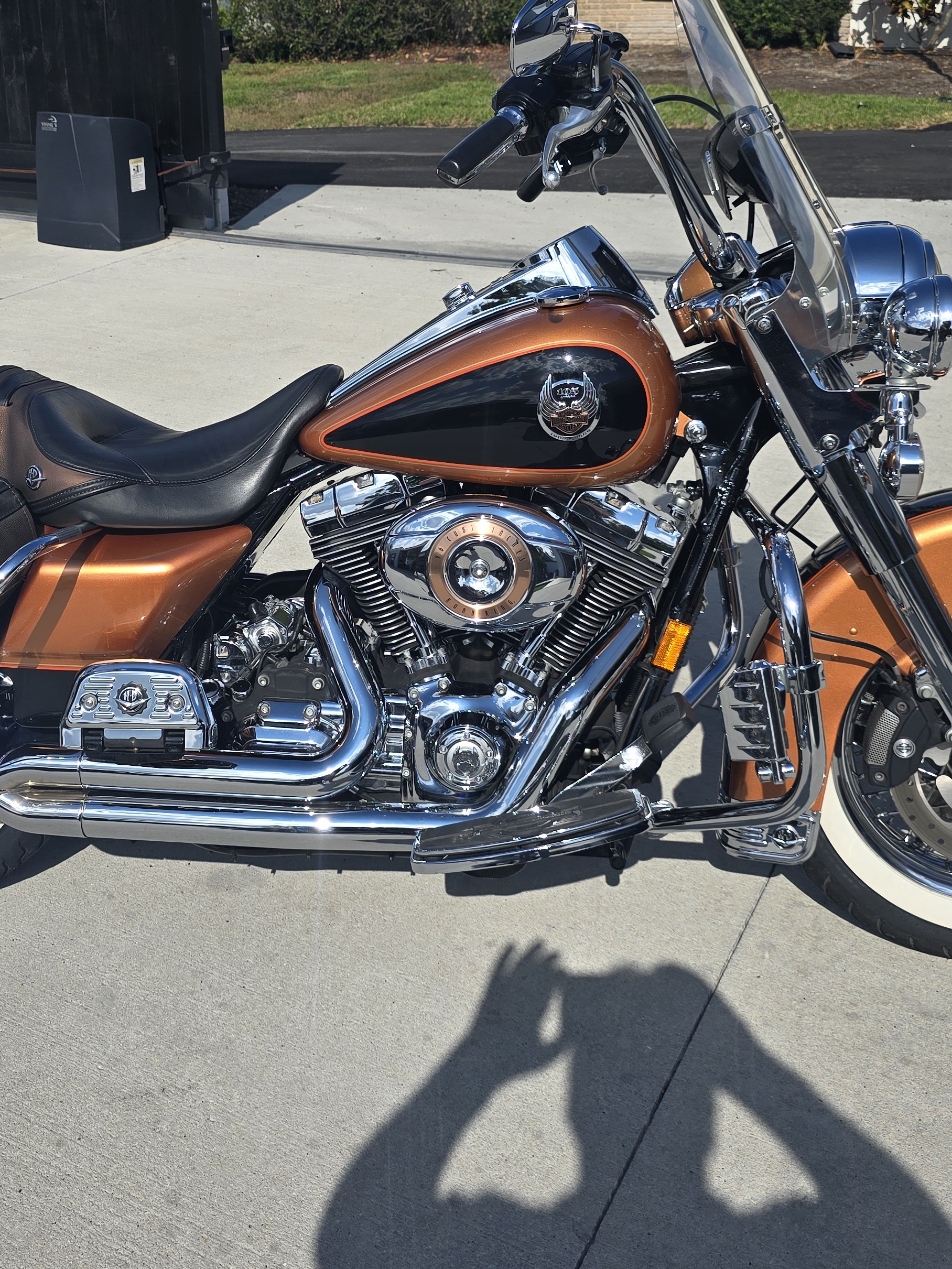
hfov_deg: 37.5
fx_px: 1393
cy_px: 509
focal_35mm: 38
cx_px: 353
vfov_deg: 48.7
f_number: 1.7
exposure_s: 1/1513
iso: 12
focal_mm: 6.3
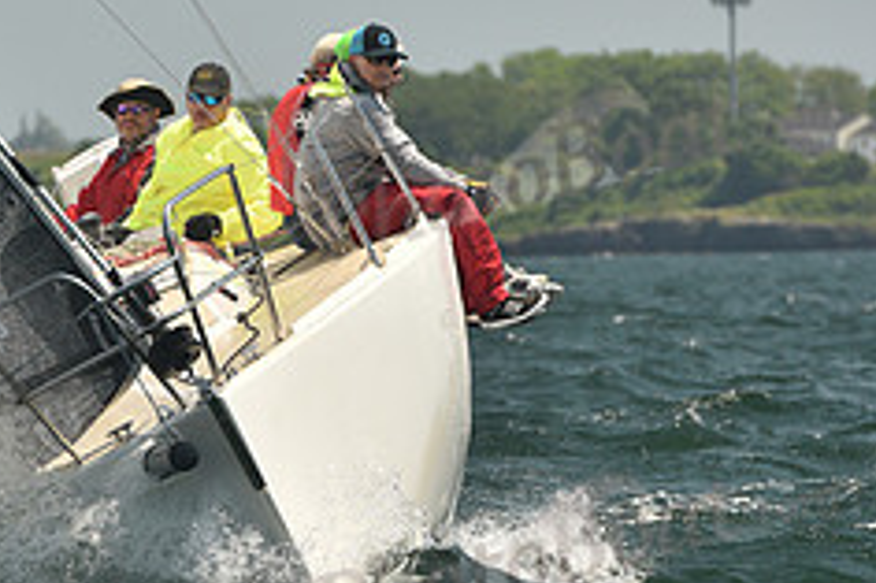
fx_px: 11963
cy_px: 410
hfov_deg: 4.2
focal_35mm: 492
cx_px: 126
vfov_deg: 2.8
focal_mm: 200
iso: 250
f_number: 6.3
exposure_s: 1/640
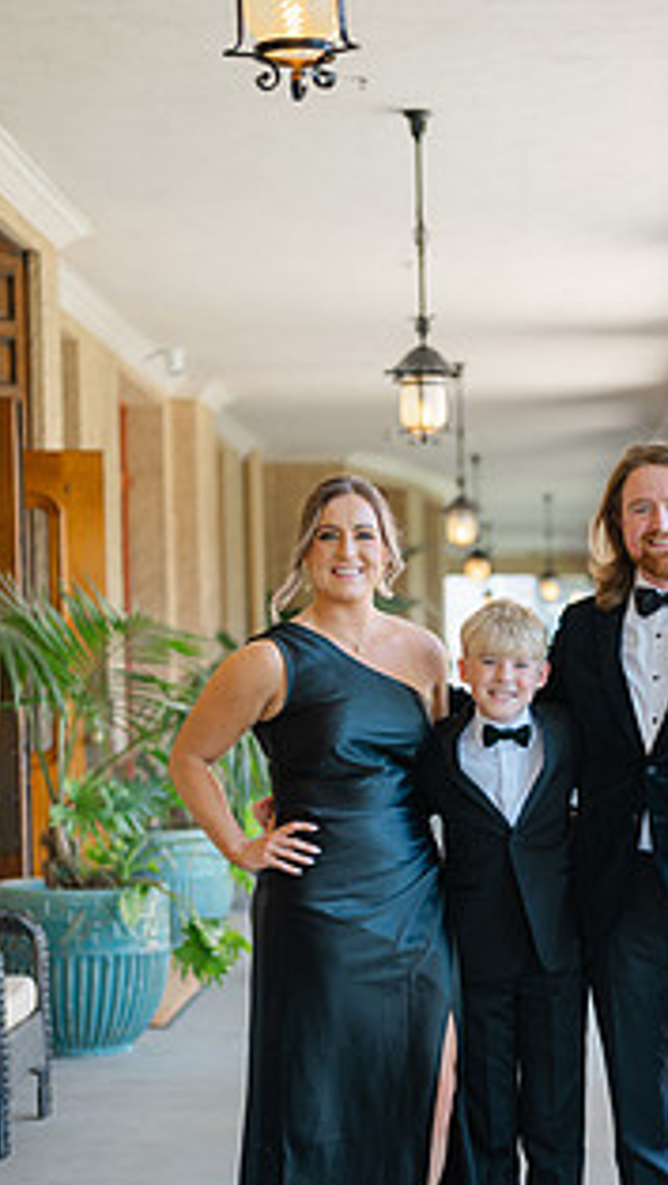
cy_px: 759
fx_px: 2358
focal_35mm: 75
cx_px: 555
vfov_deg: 28.1
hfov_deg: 16.0
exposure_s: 1/160
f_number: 1.8
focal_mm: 50
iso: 64
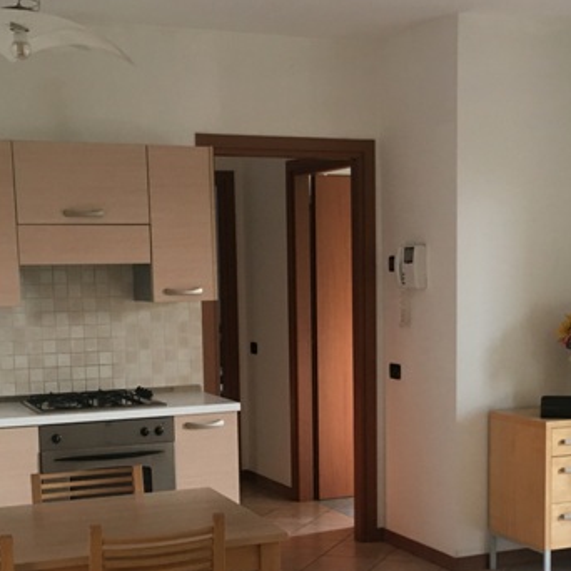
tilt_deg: -8.4
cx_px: 346
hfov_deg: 28.5
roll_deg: +1.2
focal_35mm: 60
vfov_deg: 28.2
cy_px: 429
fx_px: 1120
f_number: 2.2
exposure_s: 1/33
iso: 125
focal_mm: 4.15
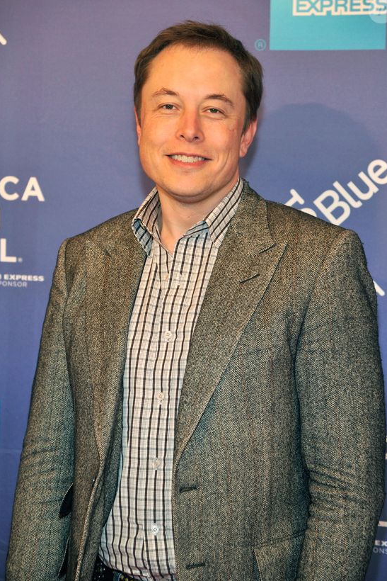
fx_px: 1676
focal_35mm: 104
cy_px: 303
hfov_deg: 13.2
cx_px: 192
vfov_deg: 19.6
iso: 1250
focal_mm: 98
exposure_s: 1/200
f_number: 5
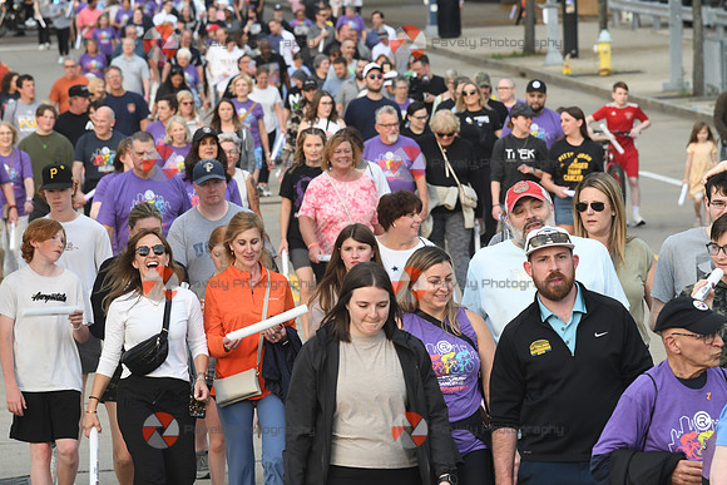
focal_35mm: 300
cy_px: 242
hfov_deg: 6.9
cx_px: 364
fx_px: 6059
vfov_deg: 4.6
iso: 1250
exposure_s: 1/250
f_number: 9
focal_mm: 200
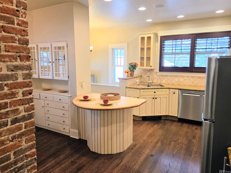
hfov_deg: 69.4
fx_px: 167
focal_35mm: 25
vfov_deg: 54.8
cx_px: 119
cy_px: 81
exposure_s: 1/120
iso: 160
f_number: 1.8
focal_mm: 5.4
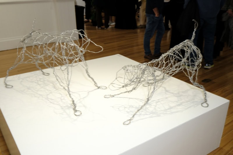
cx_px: 116
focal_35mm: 32
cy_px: 78
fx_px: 207
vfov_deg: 41.1
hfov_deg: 58.7
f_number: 5
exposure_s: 1/40
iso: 800
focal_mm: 21.2
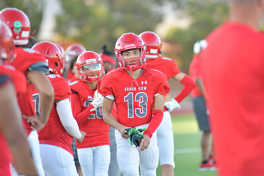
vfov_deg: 4.6
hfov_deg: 6.9
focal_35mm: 300
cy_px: 88
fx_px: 2200
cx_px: 132
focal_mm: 300
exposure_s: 1/1250
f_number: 3.5
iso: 1600
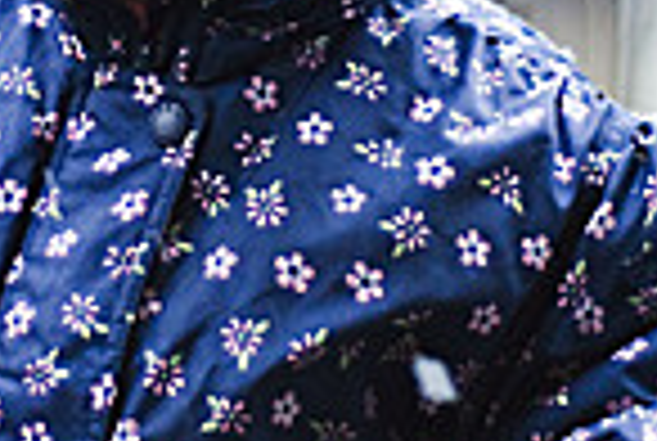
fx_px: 3950
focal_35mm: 216
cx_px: 171
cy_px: -155
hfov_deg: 9.5
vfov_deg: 6.3
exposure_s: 1/250
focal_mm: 50
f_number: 1.8
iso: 400
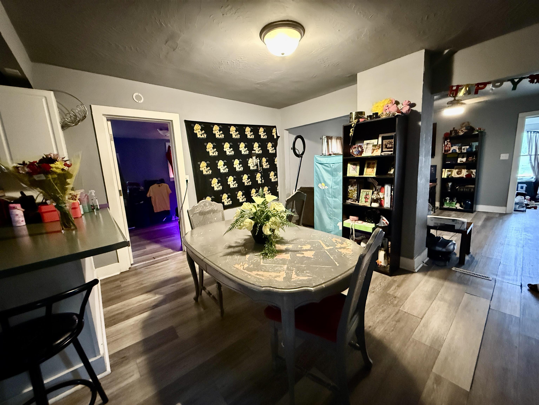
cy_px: 202
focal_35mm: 14
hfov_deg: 102.1
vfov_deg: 85.7
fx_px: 218
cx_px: 270
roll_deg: +3.1
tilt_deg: -9.0
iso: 1250
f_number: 2.2
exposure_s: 1/40
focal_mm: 2.22
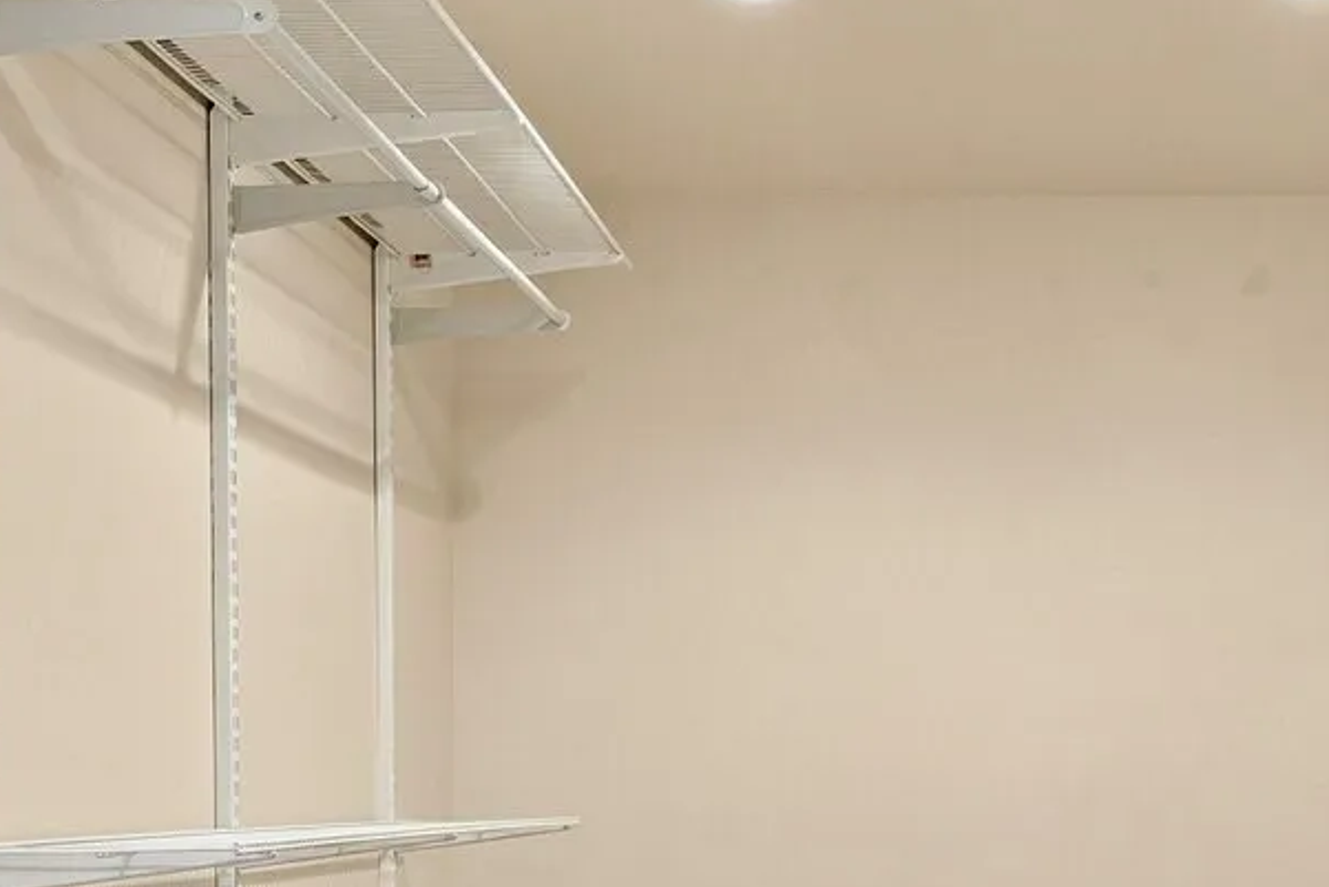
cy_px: 782
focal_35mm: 48
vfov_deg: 27.2
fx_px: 1772
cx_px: 990
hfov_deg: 40.0
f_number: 9
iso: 400
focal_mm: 17
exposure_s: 1/2.5
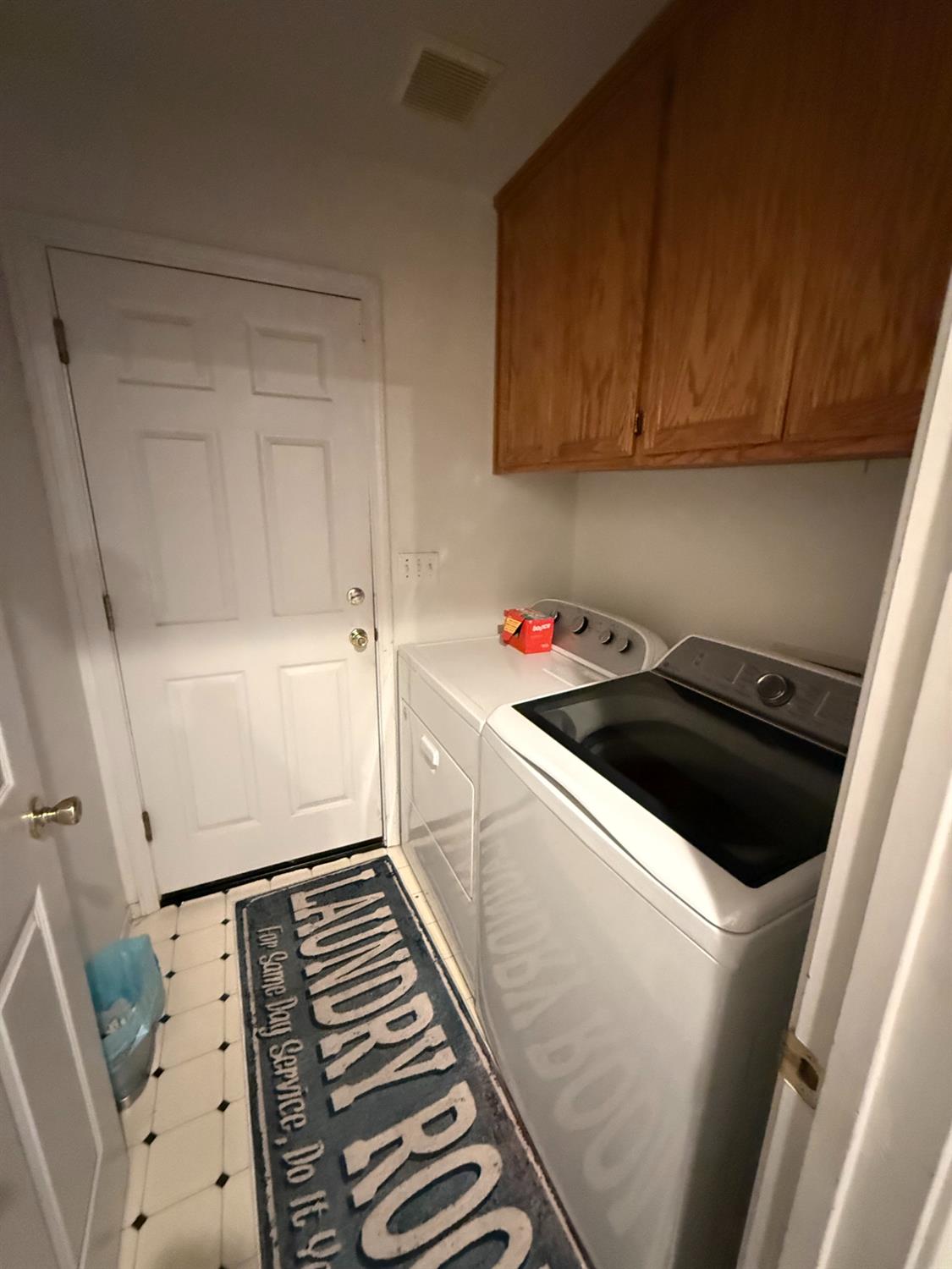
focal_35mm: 14
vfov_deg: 102.1
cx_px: 476
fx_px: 513
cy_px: 634
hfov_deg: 85.7
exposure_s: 1/60
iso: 1250
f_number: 2.2
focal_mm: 2.22
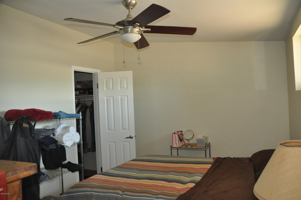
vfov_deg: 47.8
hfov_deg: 67.4
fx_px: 225
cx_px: 150
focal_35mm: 27
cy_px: 100
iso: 1600
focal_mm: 18
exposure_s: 1/125
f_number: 5
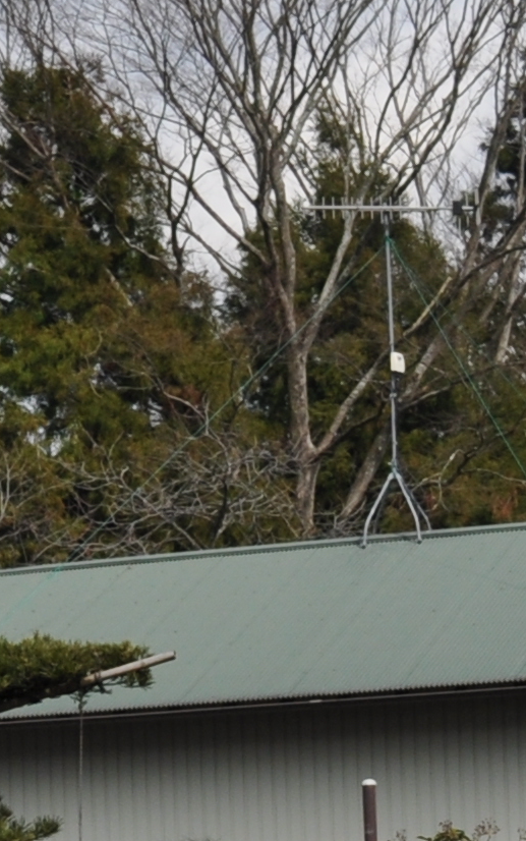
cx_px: -1228
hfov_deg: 5.8
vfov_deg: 9.9
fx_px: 4720
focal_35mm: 206
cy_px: 1193
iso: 200
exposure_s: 1/320
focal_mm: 26
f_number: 9
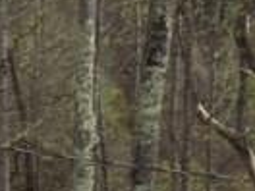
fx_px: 1039
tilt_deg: -12.7
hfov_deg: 11.8
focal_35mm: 141
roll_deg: +3.8
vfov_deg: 10.0
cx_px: -328
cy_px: 326
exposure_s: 1/873
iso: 32
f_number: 2.2
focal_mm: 4.15
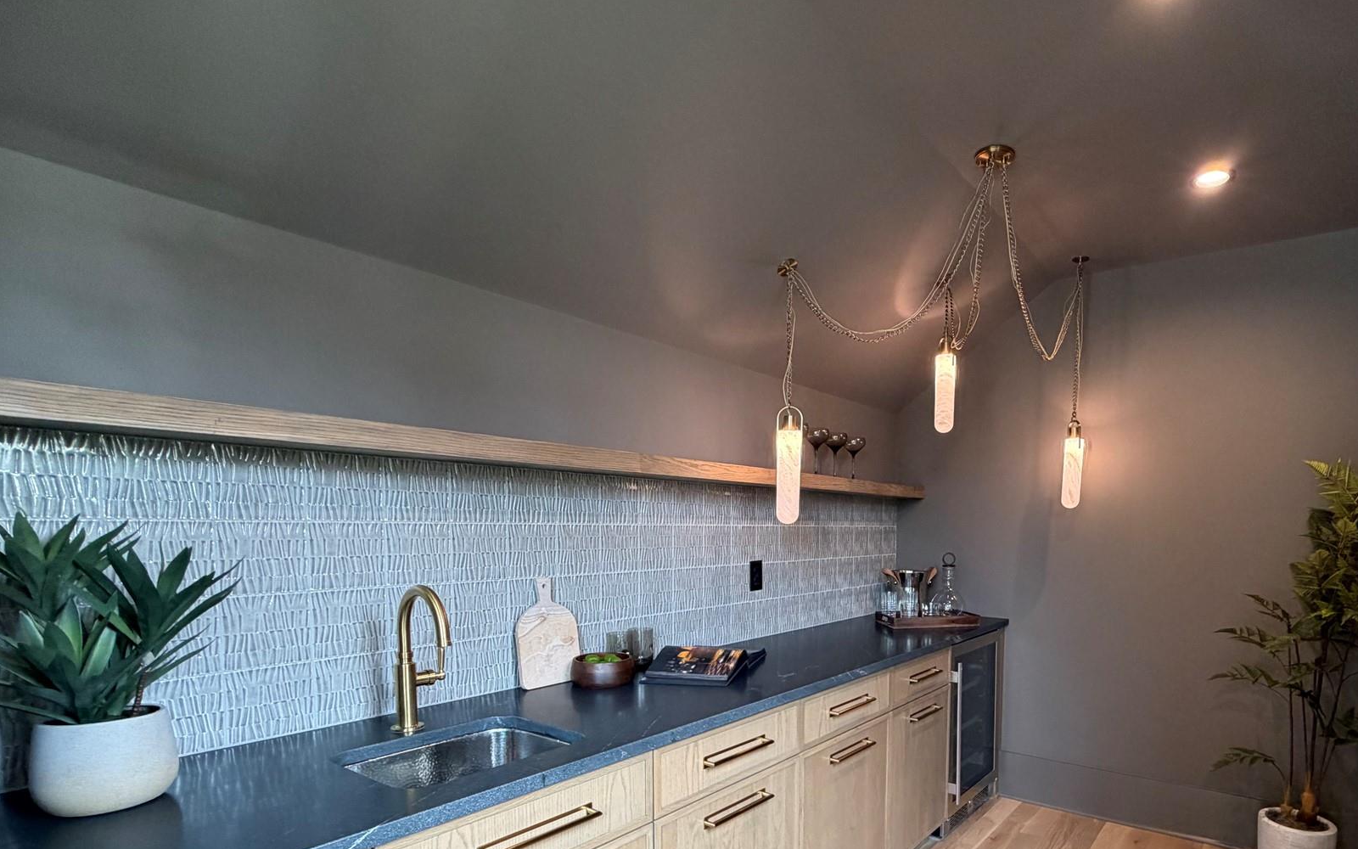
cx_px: 853
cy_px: 582
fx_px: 703
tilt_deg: -4.9
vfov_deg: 60.4
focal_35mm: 19
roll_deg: -0.4
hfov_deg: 86.2
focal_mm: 2.22
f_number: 2.2
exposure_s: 1/60
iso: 200
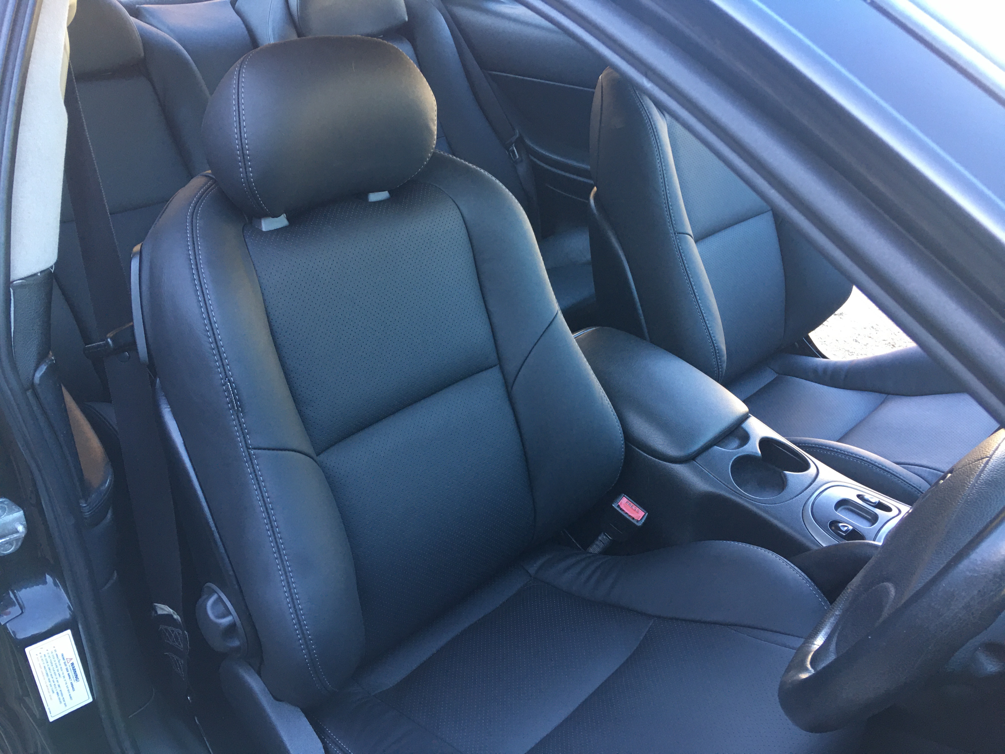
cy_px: 377
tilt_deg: -25.4
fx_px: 842
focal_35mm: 29
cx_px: 502
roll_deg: +0.3
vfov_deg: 48.2
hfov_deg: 61.7
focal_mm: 4.15
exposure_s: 1/33
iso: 40
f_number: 2.2
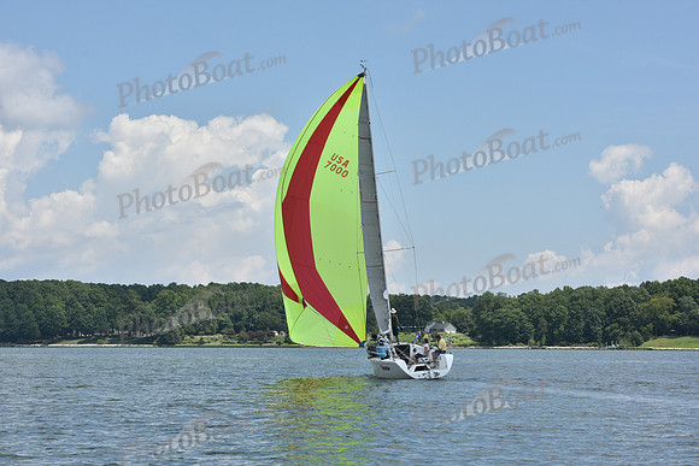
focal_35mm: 92
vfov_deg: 14.9
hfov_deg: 22.1
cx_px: 350
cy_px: 233
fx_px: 1787
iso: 320
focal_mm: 92
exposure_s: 1/1000
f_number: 10
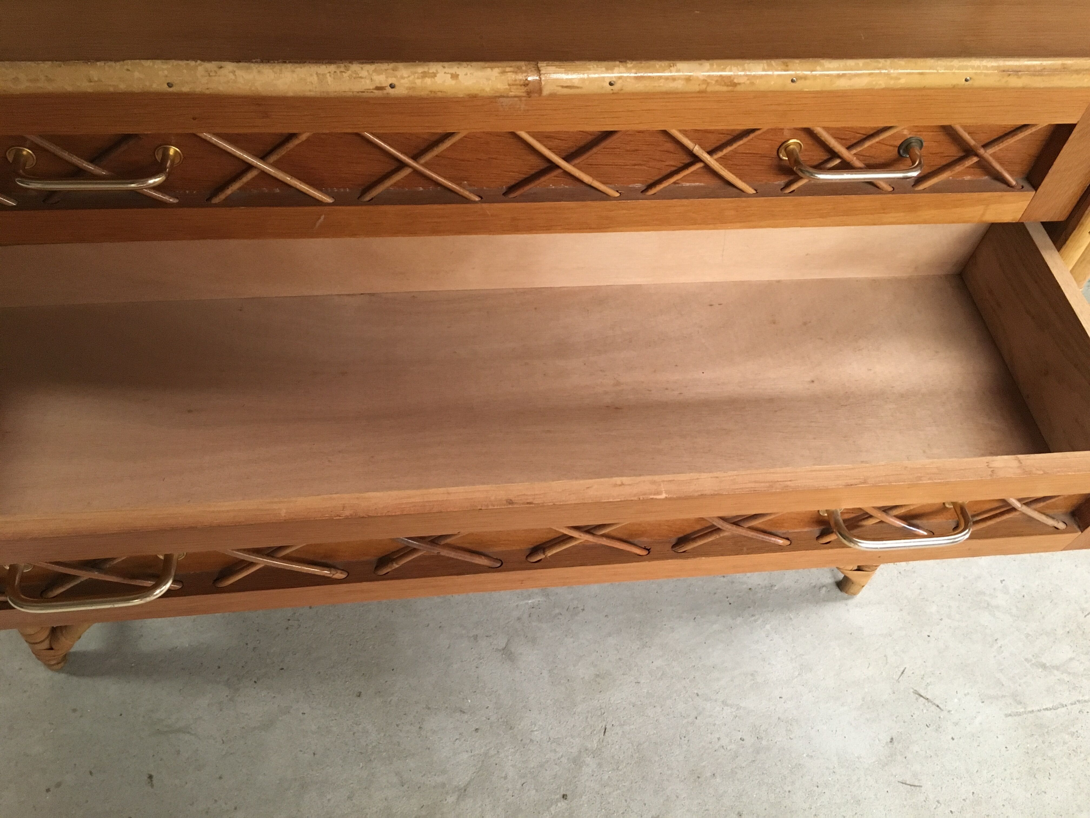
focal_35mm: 29
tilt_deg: -51.4
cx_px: 545
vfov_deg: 48.2
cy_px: 409
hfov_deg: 61.7
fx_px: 913
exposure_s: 1/33
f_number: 2.2
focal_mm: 4.15
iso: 200
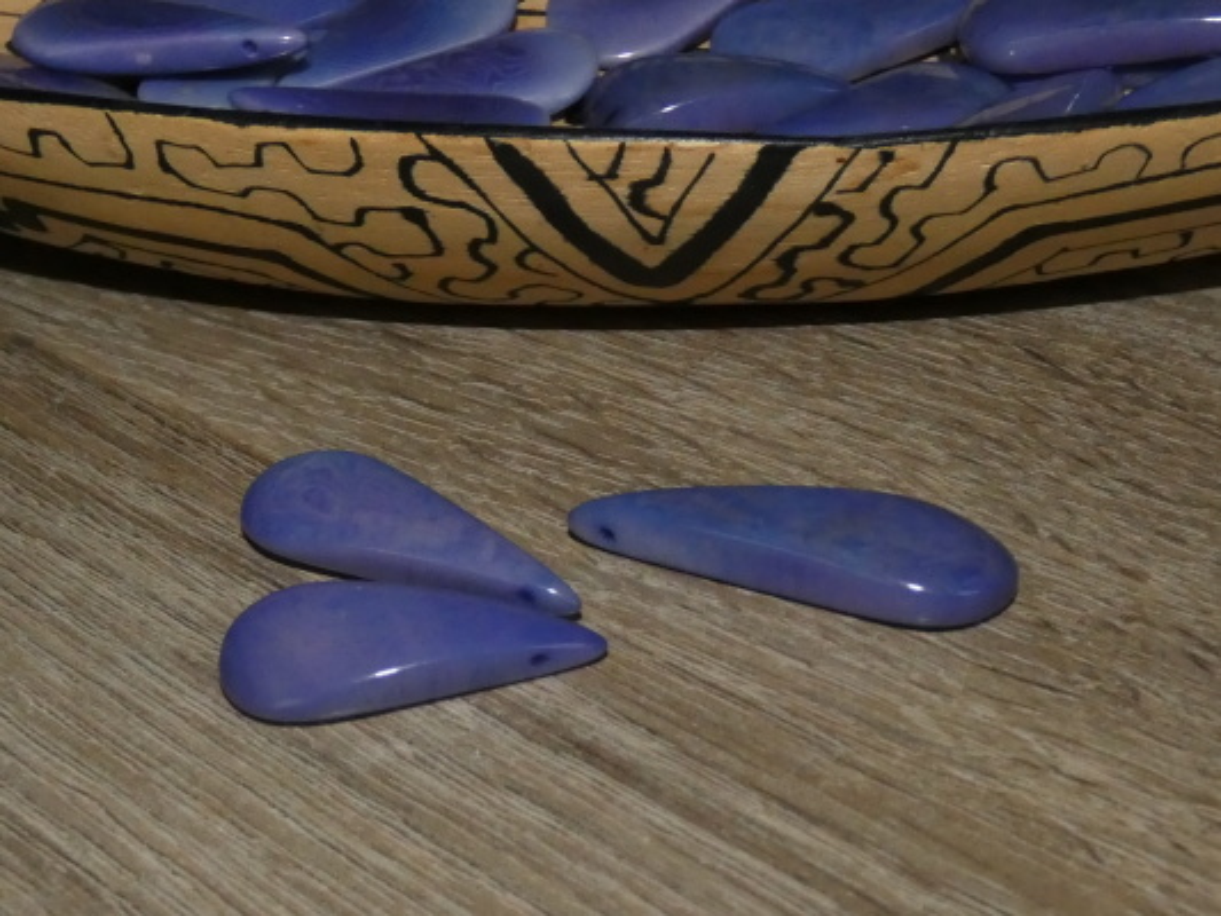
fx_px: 1058
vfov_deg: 46.8
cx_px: 610
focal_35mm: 30
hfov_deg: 60.0
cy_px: 458
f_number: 3.3
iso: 640
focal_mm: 5.3
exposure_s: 1/60
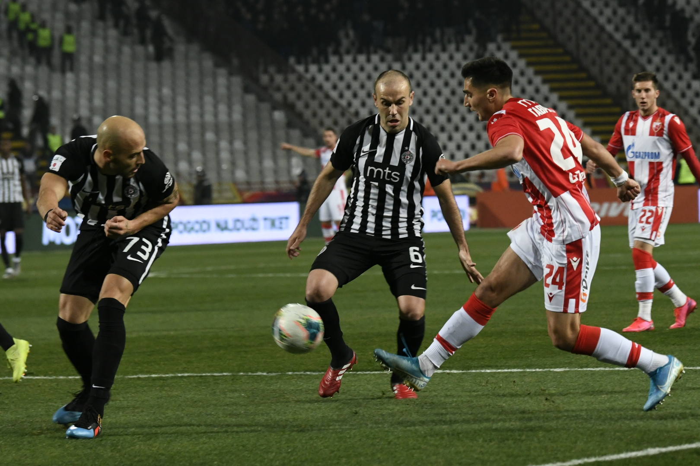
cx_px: 350
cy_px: 233
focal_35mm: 116
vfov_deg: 11.8
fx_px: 2255
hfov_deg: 17.6
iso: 1600
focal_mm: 116
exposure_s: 1/640
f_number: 4
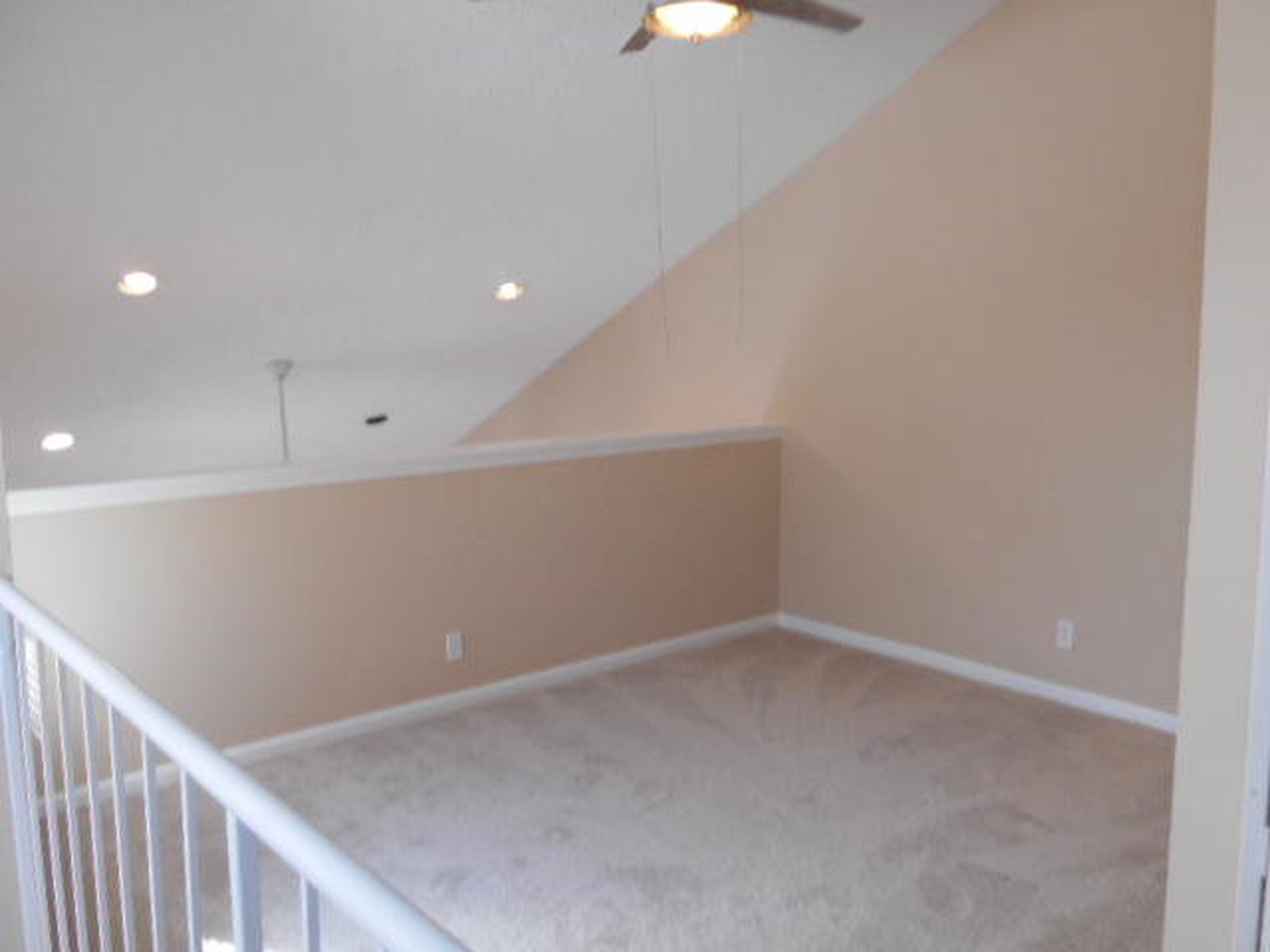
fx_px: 1137
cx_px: 635
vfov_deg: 45.4
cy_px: 476
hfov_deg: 58.4
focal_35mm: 31
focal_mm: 5.5
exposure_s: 1/30
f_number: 3.6
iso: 200
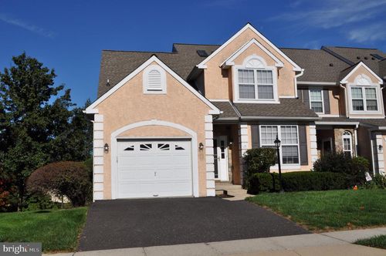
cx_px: 193
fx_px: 385
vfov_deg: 36.8
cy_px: 128
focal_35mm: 36
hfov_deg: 53.2
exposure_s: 1/640
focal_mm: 24
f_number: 11
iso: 200
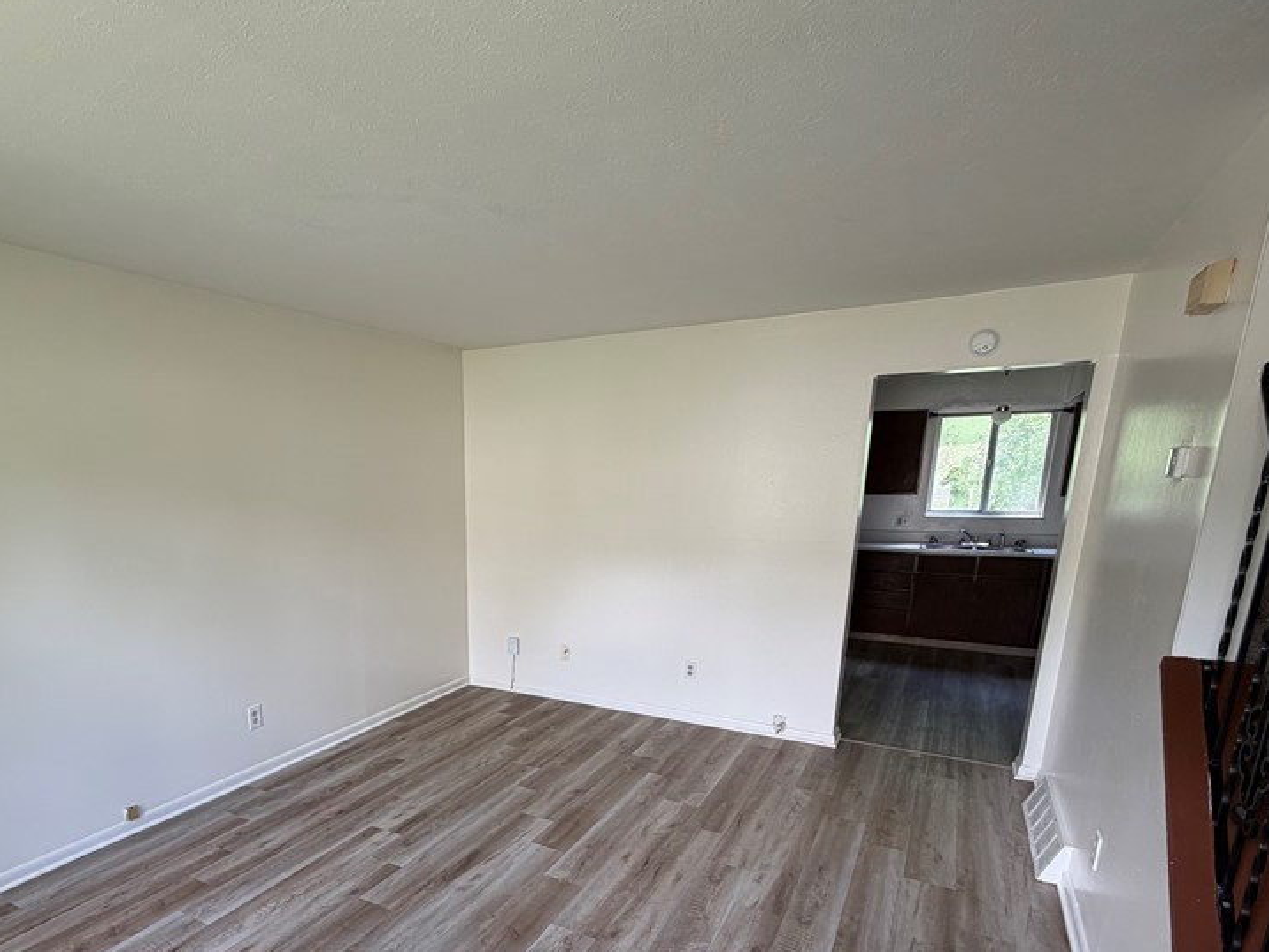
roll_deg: +1.4
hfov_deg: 80.5
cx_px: 492
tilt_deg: -14.6
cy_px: 656
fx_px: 733
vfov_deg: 63.8
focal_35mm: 20
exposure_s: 1/121
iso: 100
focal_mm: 2.22
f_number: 2.2
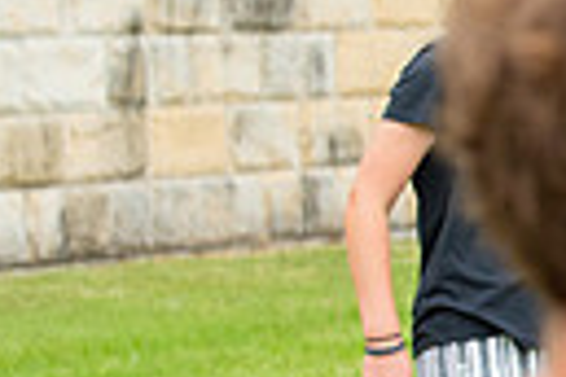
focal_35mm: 316
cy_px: 375
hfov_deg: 6.3
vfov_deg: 4.3
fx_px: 4968
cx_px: 1180
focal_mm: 70
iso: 640
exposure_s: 1/1000
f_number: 4.5
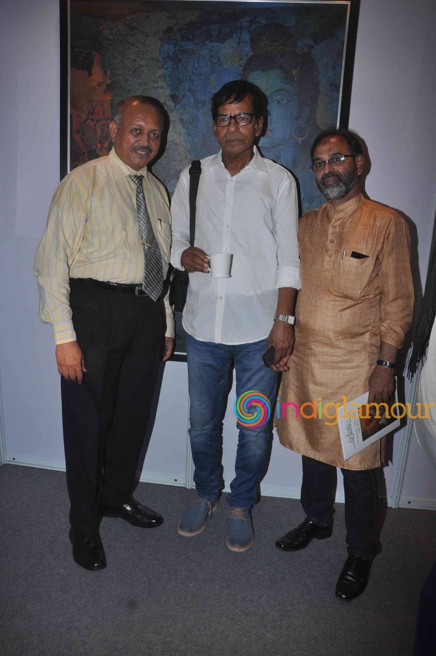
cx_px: 218
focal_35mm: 27
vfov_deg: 67.4
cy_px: 328
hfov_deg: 47.8
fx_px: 492
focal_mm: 18
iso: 500
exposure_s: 1/200
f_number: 10
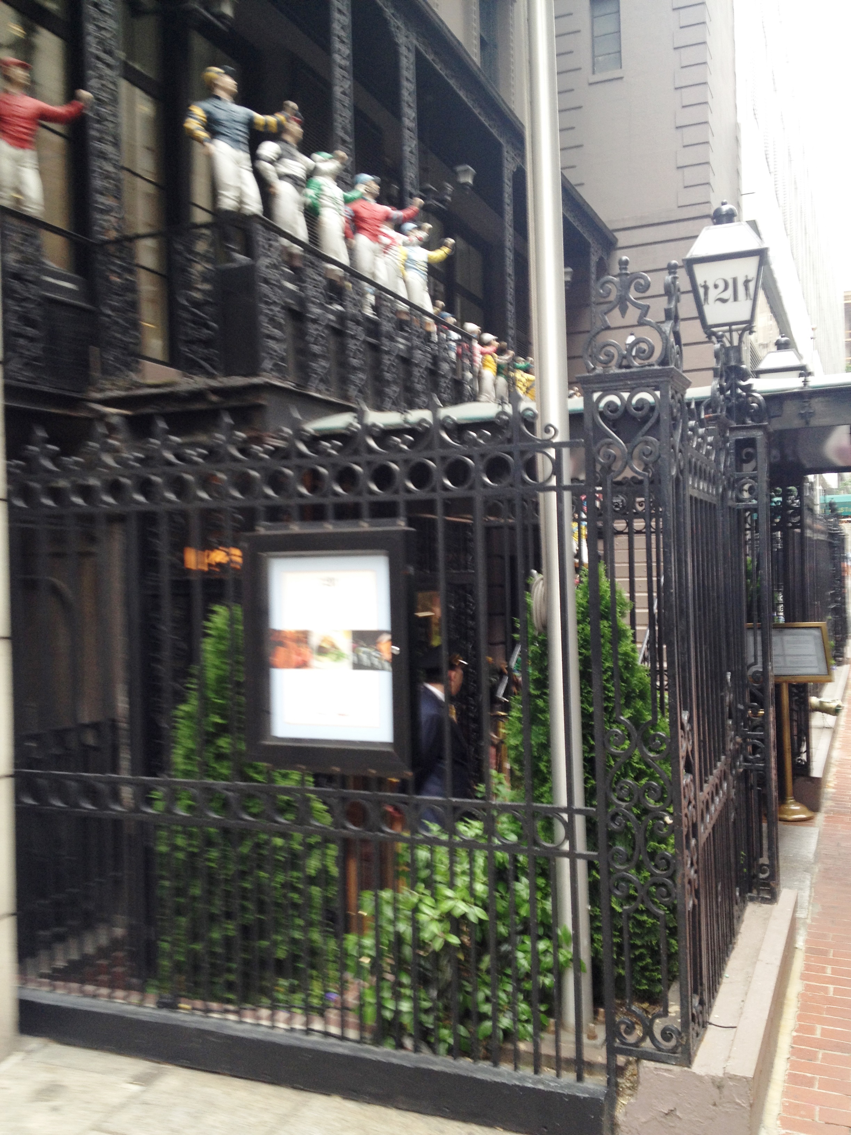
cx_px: 426
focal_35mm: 35
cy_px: 568
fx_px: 1147
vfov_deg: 52.6
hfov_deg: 40.7
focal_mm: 4.28
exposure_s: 1/40
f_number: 2.4
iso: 64
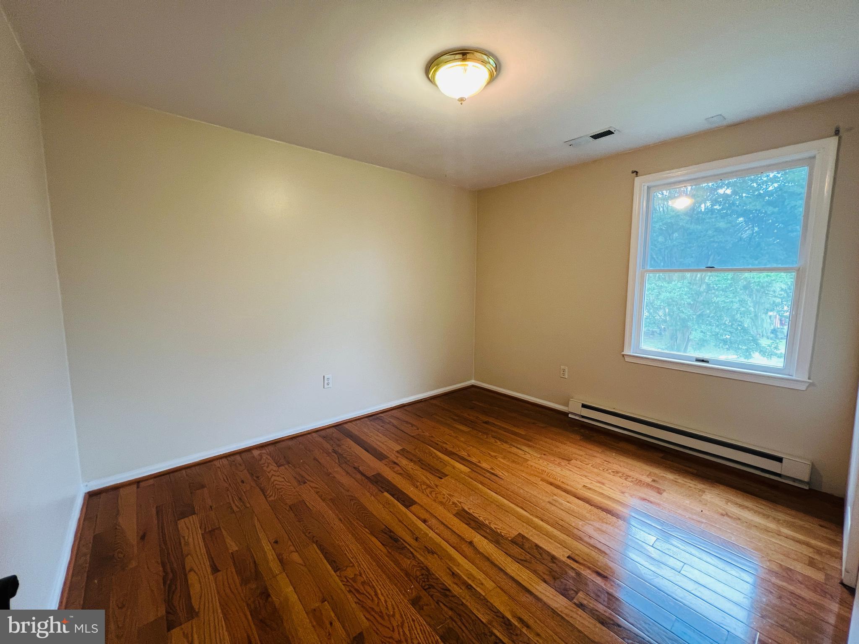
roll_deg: +0.1
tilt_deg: -6.4
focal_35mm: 13
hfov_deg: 106.2
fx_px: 323
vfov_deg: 89.9
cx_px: 430
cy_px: 322
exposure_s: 1/60
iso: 200
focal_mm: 1.57
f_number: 1.8
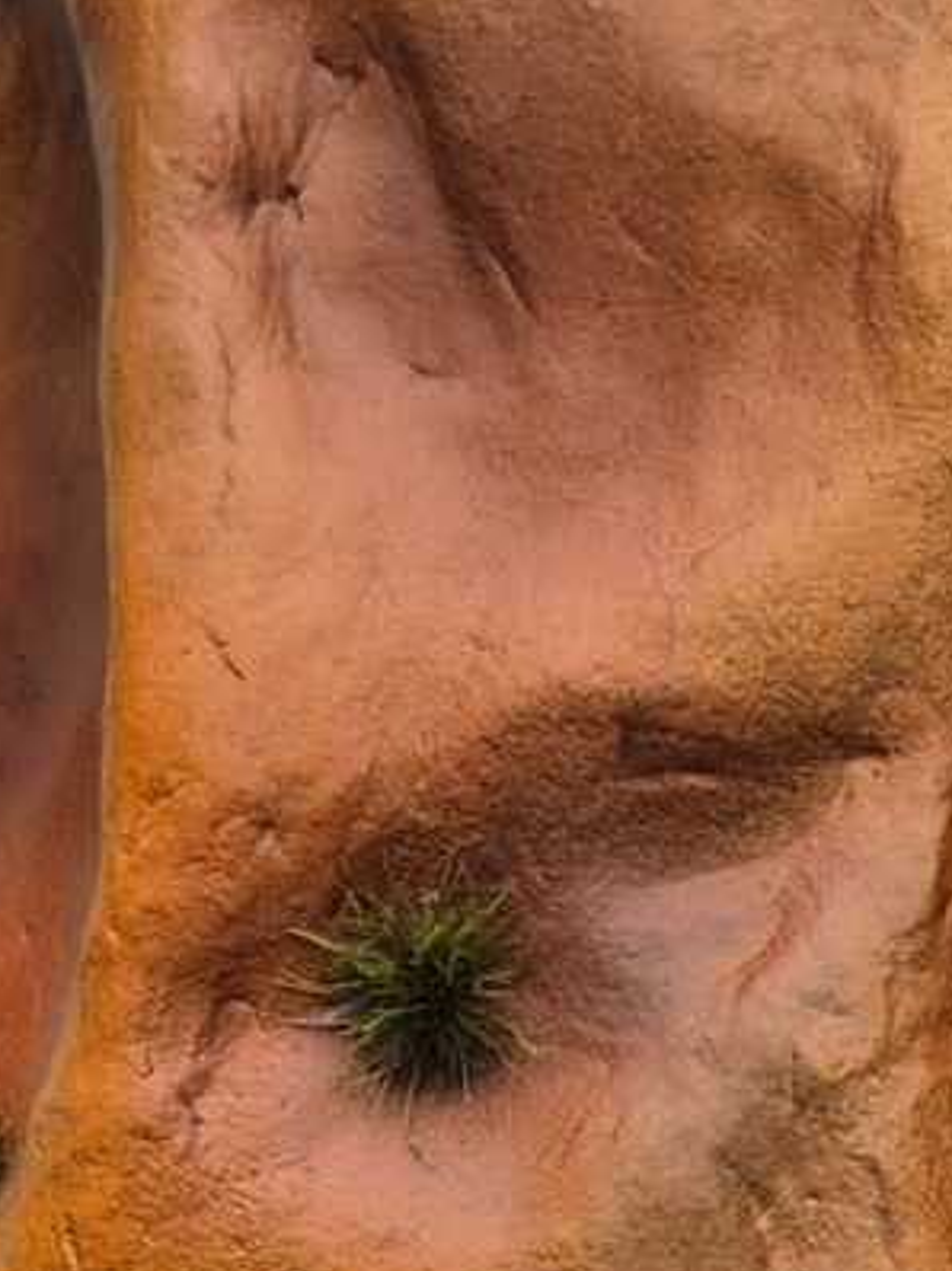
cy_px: 2443
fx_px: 5433
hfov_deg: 10.0
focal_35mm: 148
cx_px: 767
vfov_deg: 12.0
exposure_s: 1/221
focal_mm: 5.4
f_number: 1.8
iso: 25
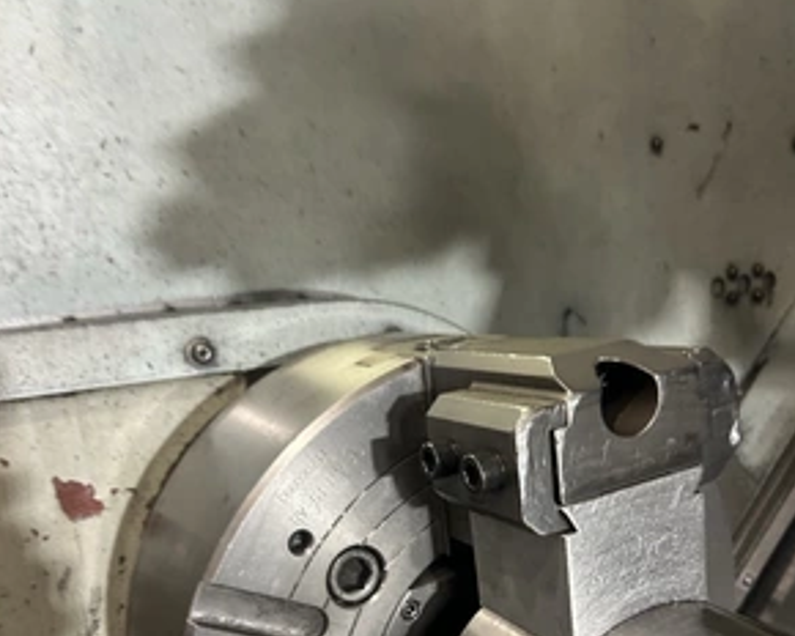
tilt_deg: -9.4
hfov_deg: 51.5
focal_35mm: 35
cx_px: 398
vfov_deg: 40.8
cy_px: 488
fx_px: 824
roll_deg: +6.6
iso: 200
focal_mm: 5.7
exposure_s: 1/60
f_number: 1.5
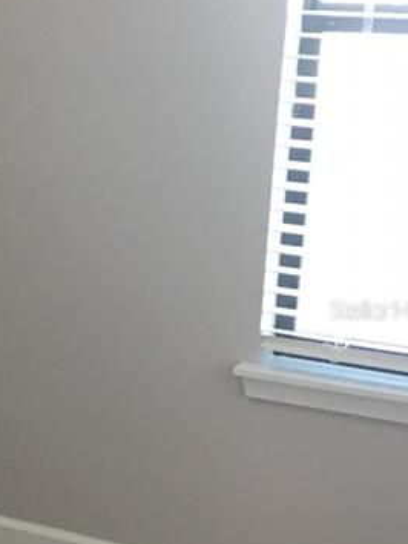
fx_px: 1541
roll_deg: -1.8
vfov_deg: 20.0
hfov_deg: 13.9
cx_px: -252
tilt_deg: -12.8
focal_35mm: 98
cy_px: 310
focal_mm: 4.15
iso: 80
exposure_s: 1/30
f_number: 2.2
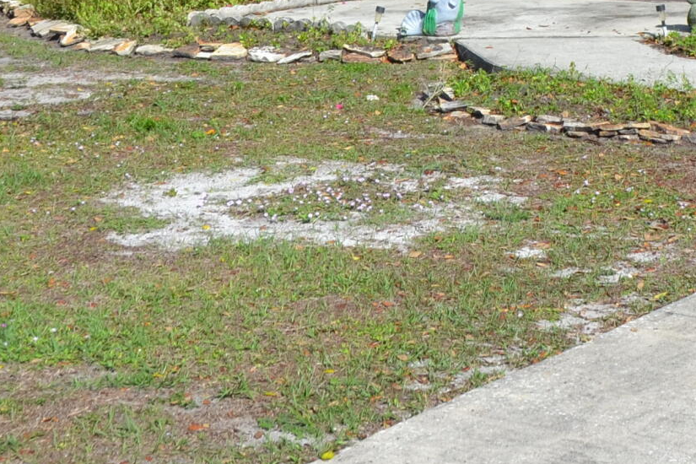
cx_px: 547
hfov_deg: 16.9
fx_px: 2320
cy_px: -287
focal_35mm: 120
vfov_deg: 10.9
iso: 100
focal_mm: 22
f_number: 8
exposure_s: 1/250
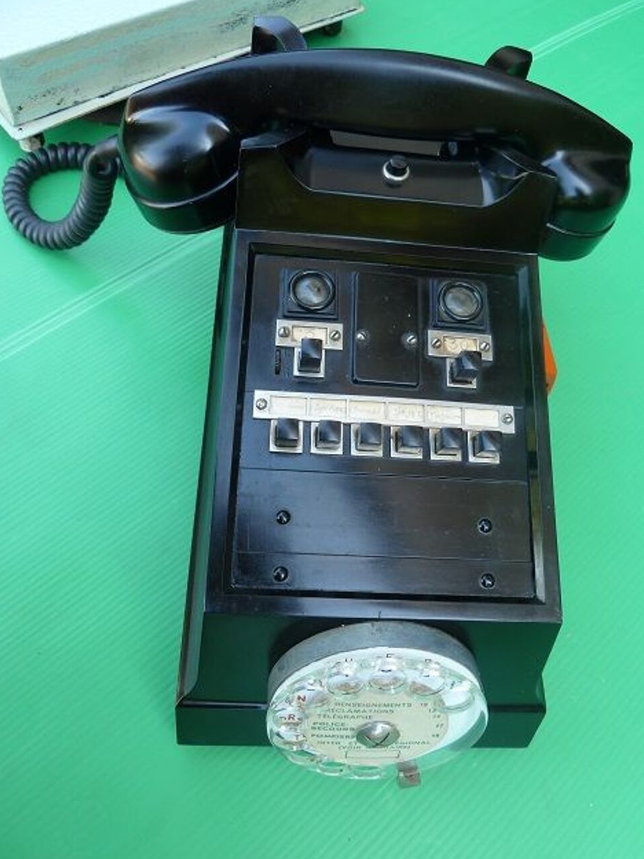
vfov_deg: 67.3
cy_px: 434
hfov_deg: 53.1
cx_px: 320
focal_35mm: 26
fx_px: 645
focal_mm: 4.1
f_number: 3.3
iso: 80
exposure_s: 1/40
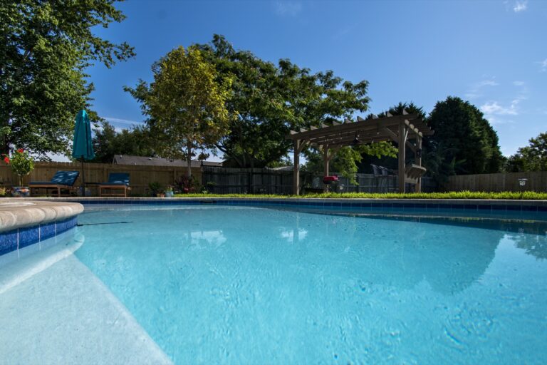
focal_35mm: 15
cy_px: 182
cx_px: 274
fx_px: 228
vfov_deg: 77.3
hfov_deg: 100.4
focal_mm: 10
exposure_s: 1/100
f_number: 8
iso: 100
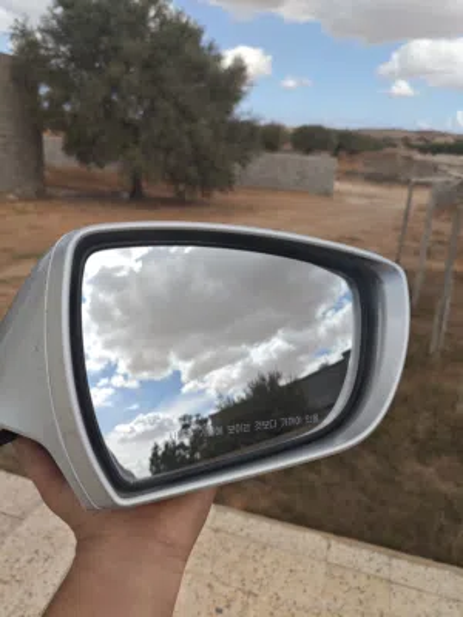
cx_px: 232
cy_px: 308
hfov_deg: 53.1
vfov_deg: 67.3
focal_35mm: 26
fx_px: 464
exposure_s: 1/2529
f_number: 1.59
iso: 50
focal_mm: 4.94
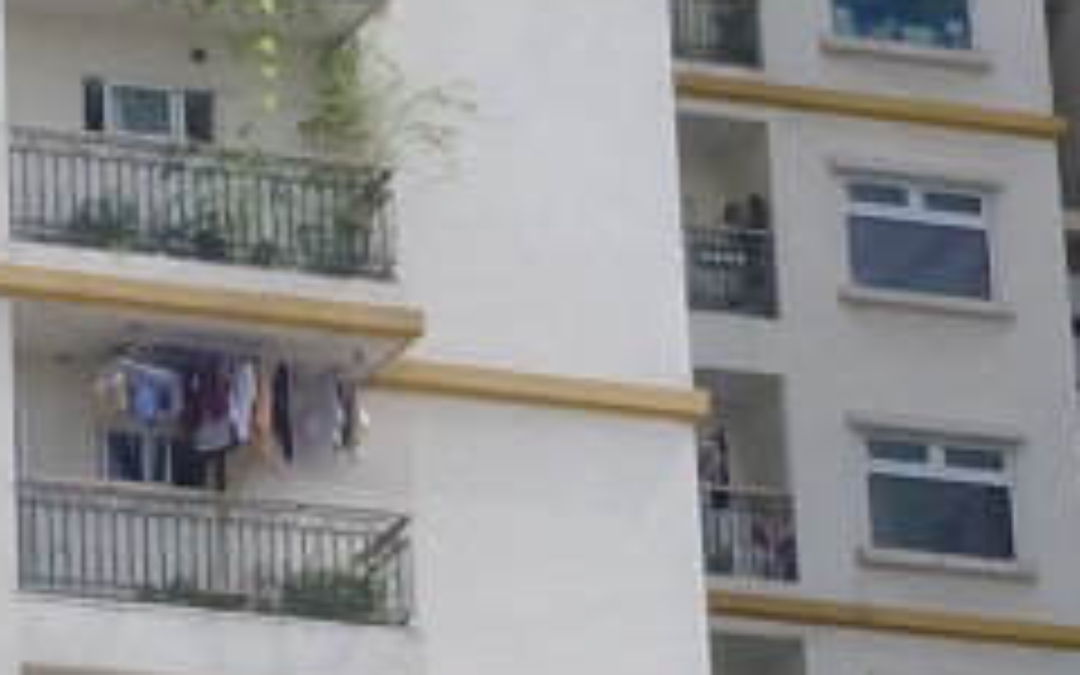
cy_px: -1440
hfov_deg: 6.6
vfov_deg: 4.0
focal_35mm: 319
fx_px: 9389
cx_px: 441
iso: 2000
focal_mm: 31
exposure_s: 1/350
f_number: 22
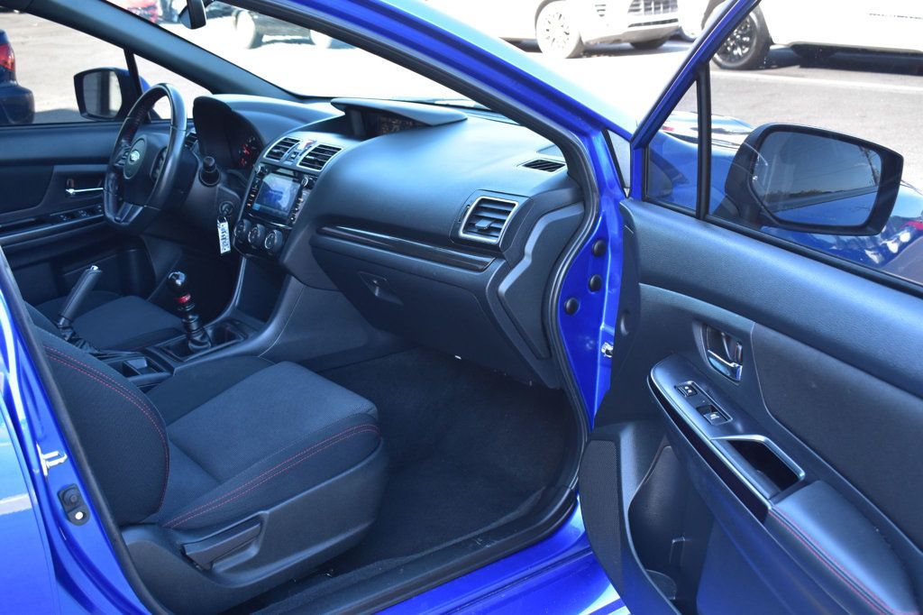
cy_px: 308
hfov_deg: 46.4
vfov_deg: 31.9
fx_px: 1076
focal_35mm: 42
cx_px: 462
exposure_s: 1/40
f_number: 7.1
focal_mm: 28
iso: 400
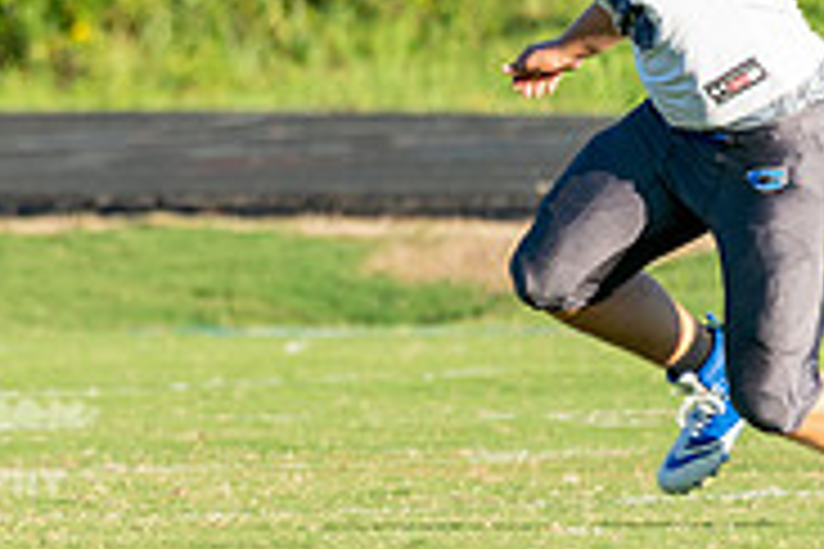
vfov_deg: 1.0
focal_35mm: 1321
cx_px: -243
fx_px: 30234
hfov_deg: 1.6
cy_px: 61
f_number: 5.6
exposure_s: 1/1000
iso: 1000
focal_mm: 397
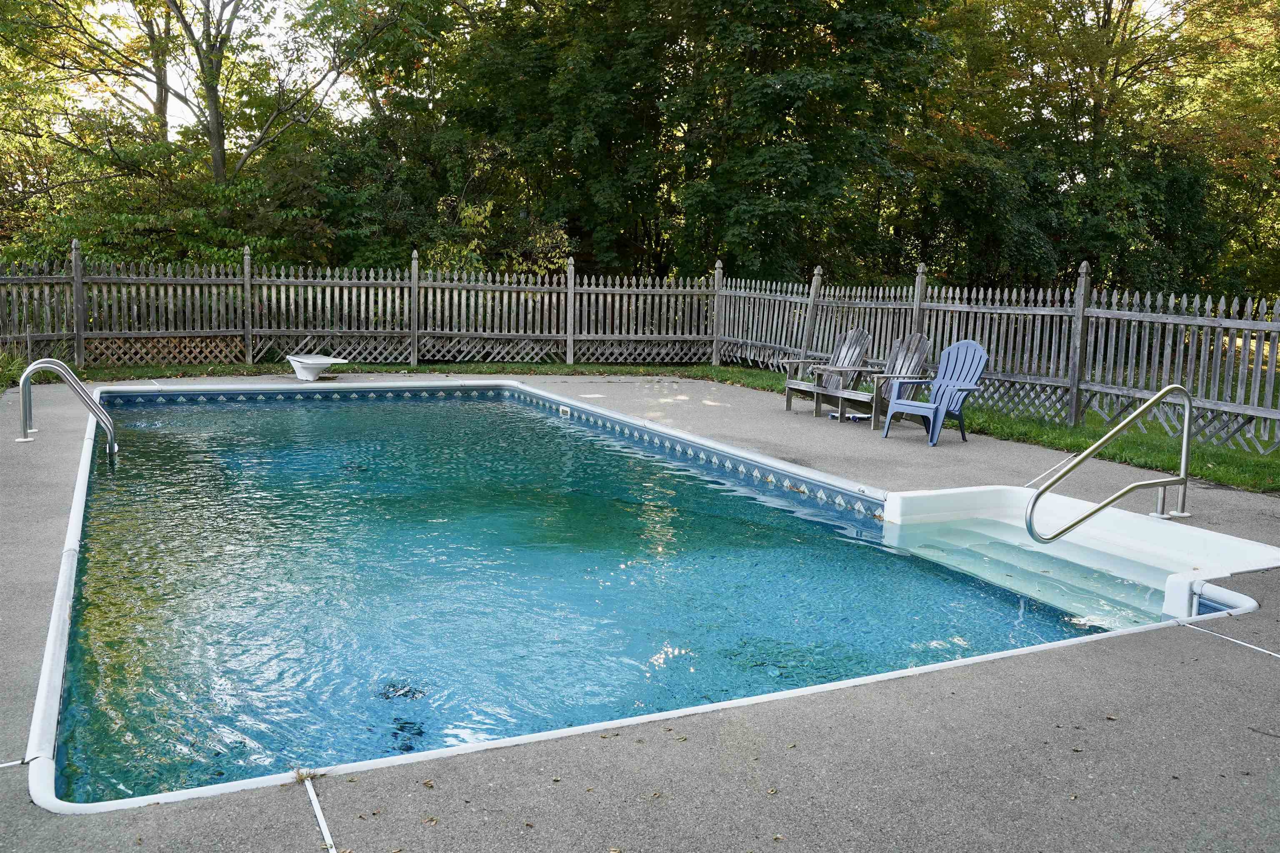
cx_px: 640
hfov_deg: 63.7
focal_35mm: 29
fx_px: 1031
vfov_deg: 45.0
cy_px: 426
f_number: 8
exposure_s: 1/250
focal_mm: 29
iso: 1250
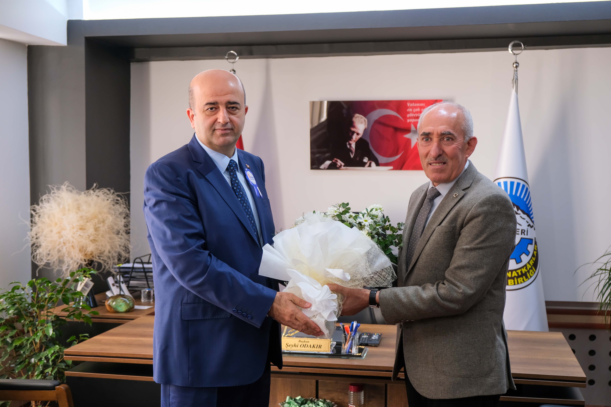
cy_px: 204
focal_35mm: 45
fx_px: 764
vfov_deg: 29.9
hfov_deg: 43.6
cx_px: 306
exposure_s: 1/100
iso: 640
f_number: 3.6
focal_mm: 30.2
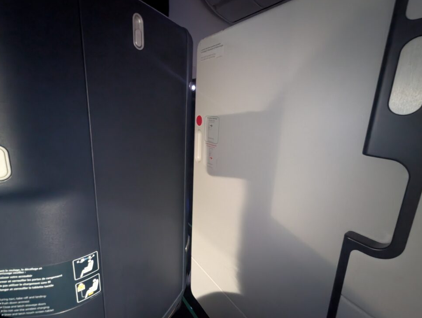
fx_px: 208
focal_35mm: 17
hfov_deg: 90.9
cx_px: 199
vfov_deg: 74.9
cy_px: 157
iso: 3095
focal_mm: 2.35
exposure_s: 1/2.21
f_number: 2.2
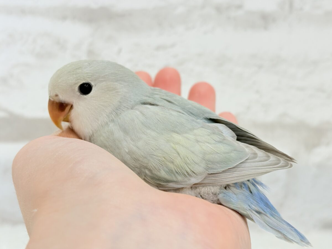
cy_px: 124
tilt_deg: -8.8
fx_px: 499
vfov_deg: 28.0
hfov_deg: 36.8
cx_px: 166
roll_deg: -1.2
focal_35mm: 52
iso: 80
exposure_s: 1/100
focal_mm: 5.96
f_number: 1.6
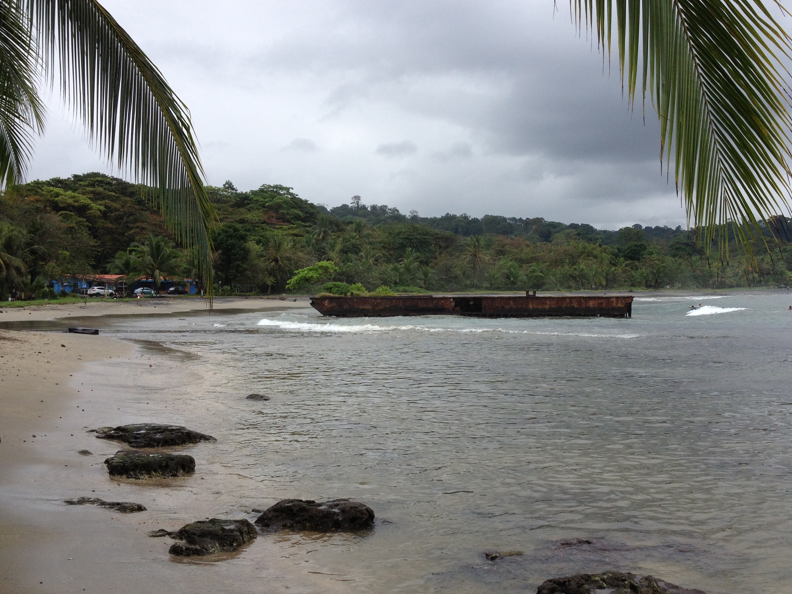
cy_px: 326
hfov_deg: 44.7
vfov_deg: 34.3
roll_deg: +0.4
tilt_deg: -5.6
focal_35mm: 42
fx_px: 961
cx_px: 450
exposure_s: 1/1255
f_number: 2.4
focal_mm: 4.28
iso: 50
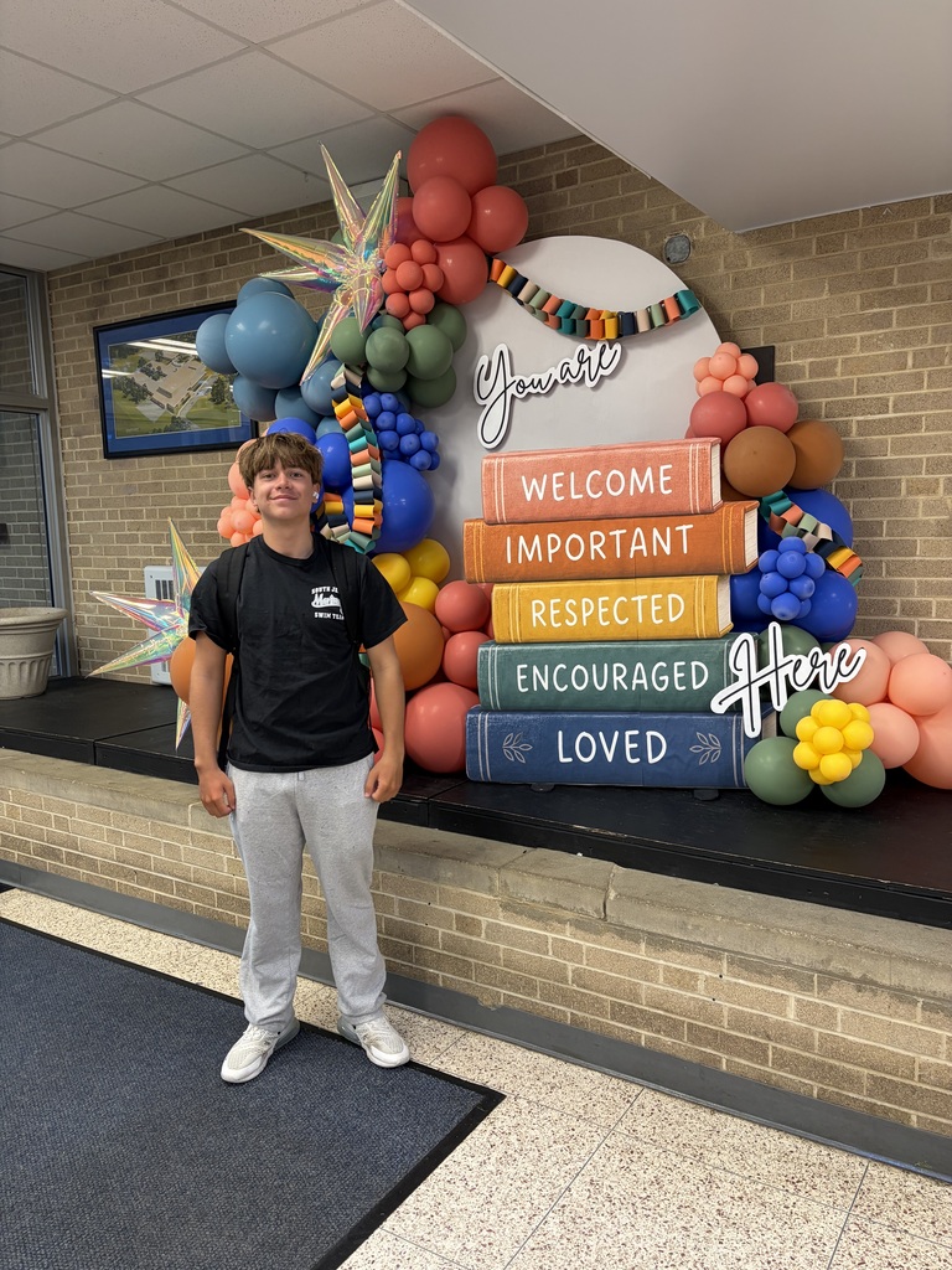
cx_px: 476
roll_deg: +0.4
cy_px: 635
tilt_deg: -7.6
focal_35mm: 26
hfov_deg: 53.1
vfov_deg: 67.3
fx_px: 953
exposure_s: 1/60
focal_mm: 5.96
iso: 125
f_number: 1.6
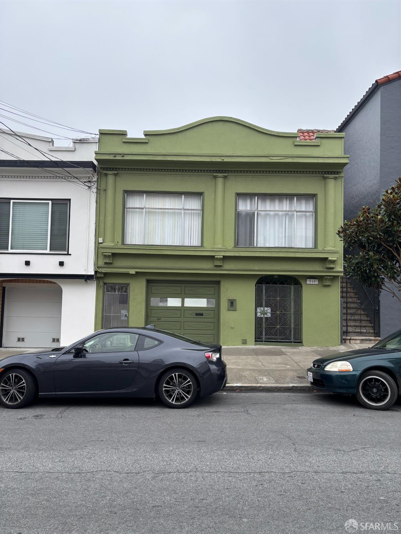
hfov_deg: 53.1
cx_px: 200
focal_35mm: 26
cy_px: 267
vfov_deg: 67.3
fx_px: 401
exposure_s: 1/1590
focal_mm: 5.96
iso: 50
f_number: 1.6
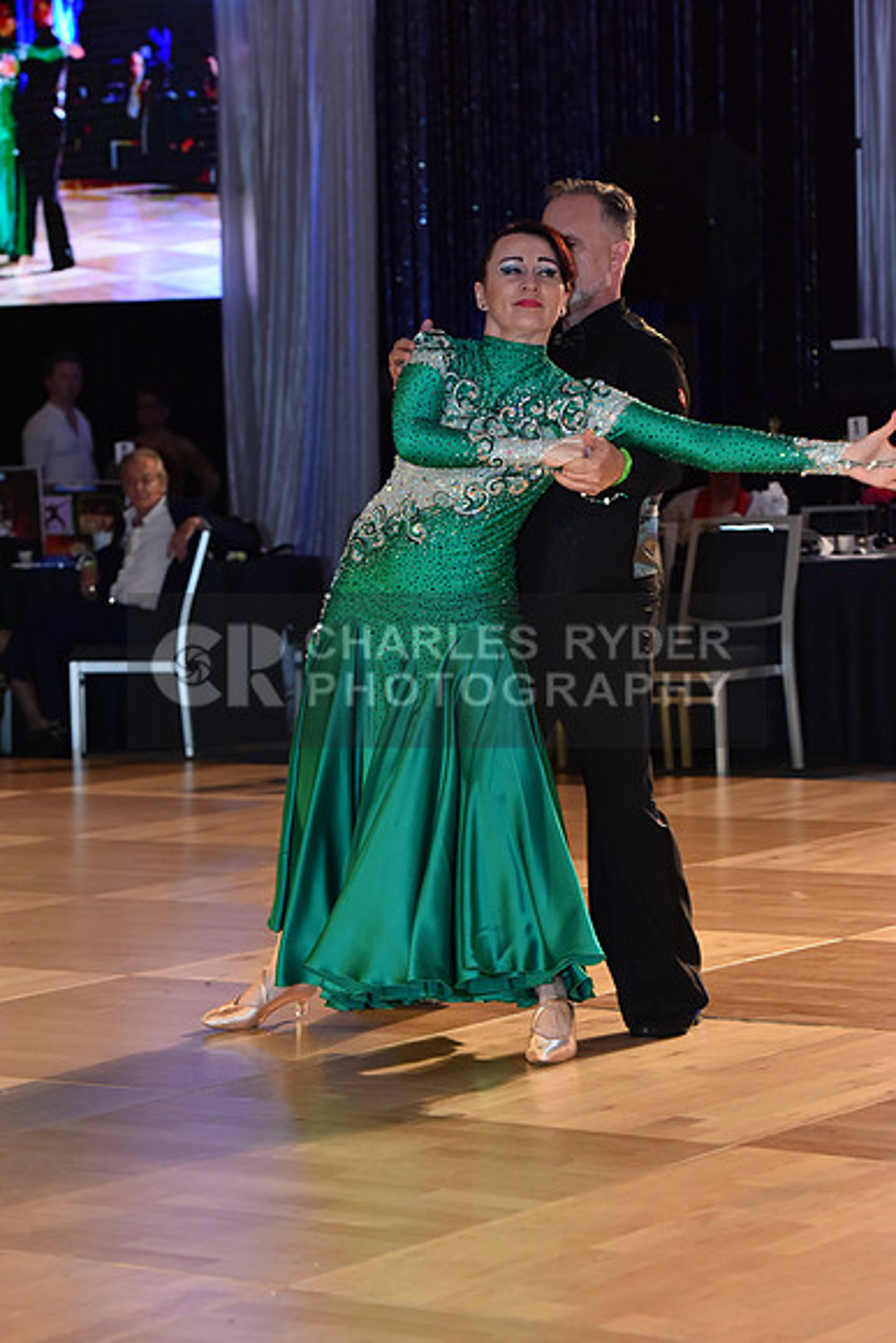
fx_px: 3805
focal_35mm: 102
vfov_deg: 20.0
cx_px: 448
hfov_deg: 13.4
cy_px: 672
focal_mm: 102
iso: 2000
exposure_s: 1/250
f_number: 5
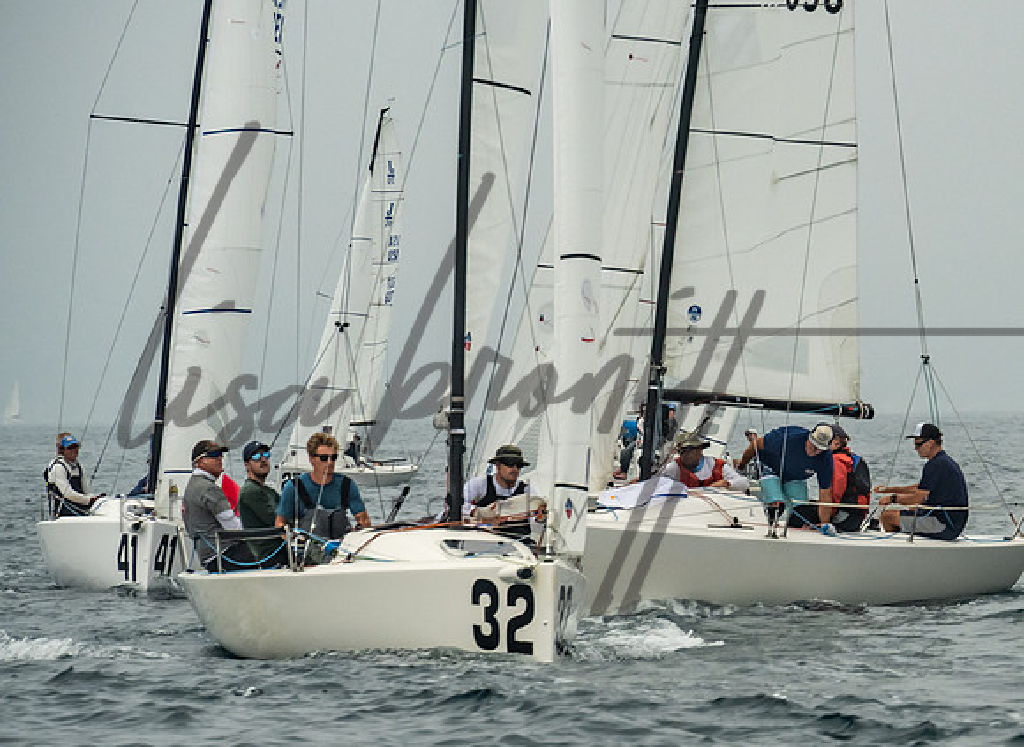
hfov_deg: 5.6
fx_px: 10535
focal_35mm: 360
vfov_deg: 4.1
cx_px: 897
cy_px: 455
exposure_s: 1/3200
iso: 800
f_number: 9
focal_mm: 200
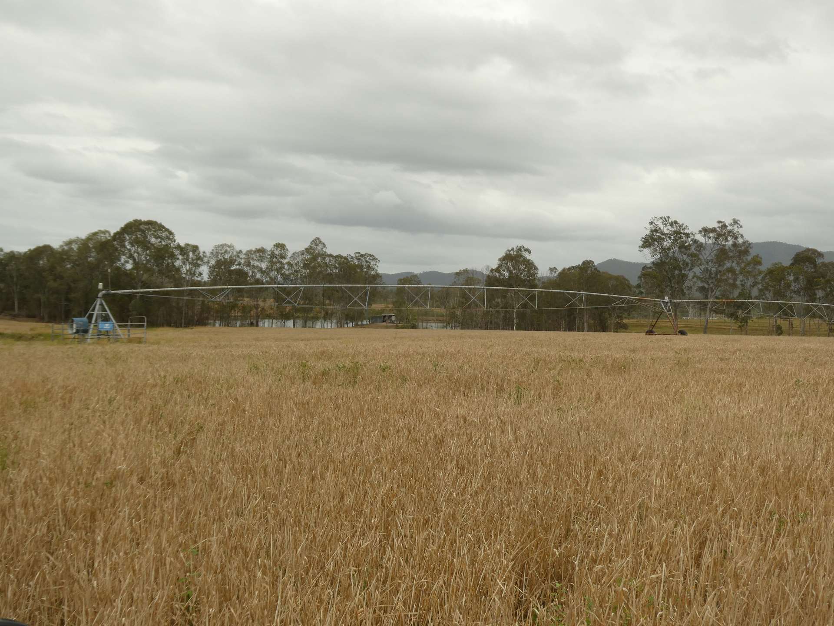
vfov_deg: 38.7
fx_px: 891
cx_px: 417
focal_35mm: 37
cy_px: 313
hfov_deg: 50.1
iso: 80
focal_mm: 6.7
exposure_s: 1/1000
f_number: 3.7
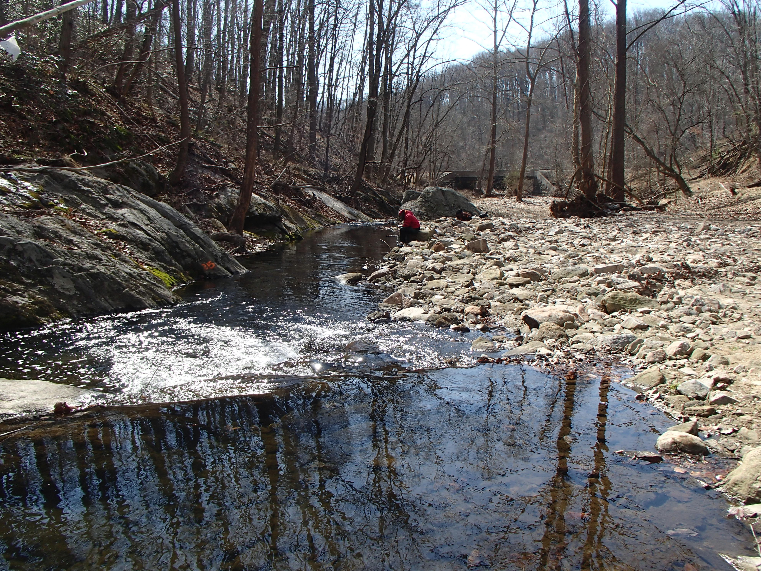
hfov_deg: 63.4
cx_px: 380
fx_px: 616
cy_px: 286
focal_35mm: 28
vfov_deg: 49.7
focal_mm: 5
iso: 100
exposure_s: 1/400
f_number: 3.9
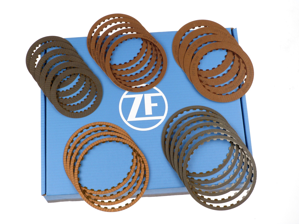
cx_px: 150
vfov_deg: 32.9
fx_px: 380
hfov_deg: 42.9
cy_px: 112
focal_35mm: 44
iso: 100
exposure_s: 1/60
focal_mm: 7.9
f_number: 3.2
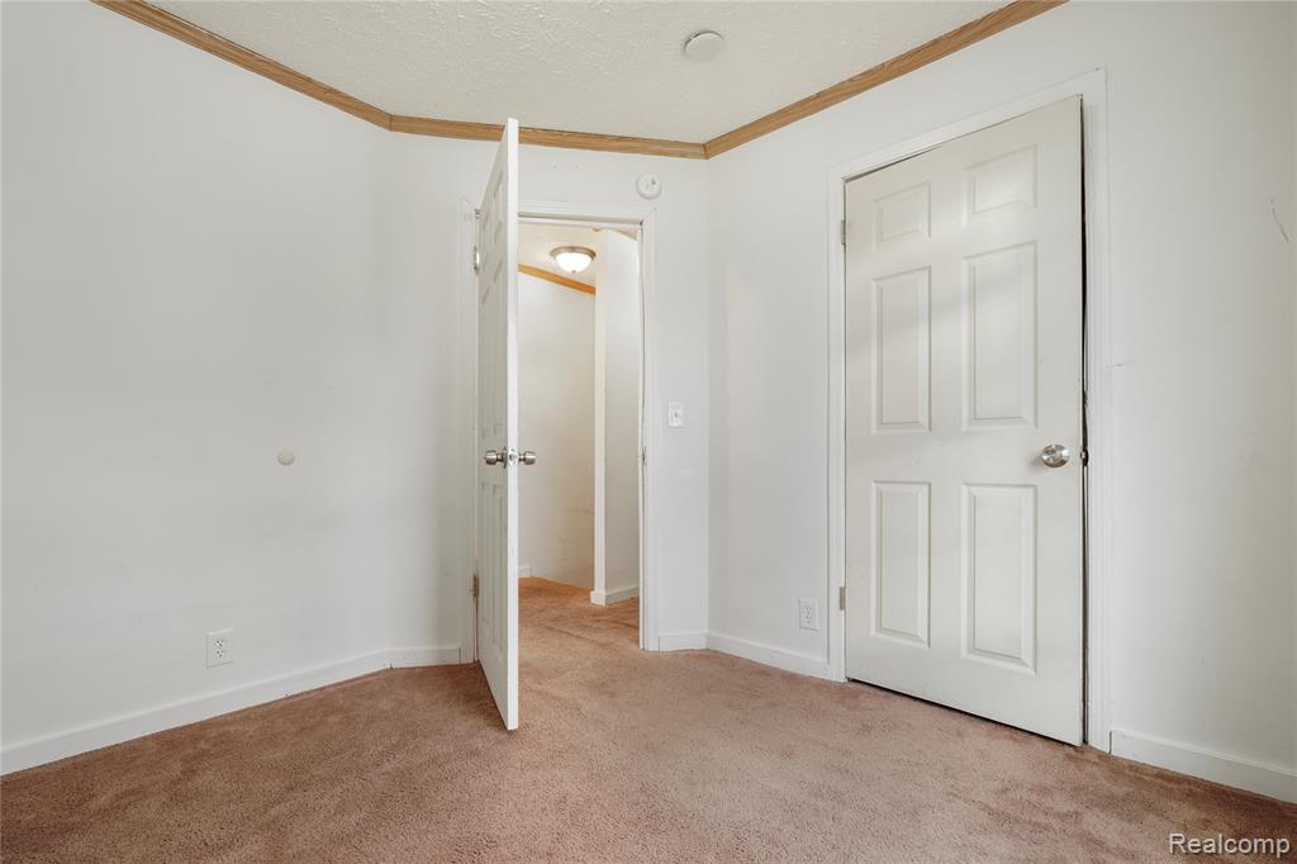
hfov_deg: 100.4
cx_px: 648
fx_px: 540
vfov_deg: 77.3
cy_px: 432
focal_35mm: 15
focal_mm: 10
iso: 100
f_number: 8
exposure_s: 1.3
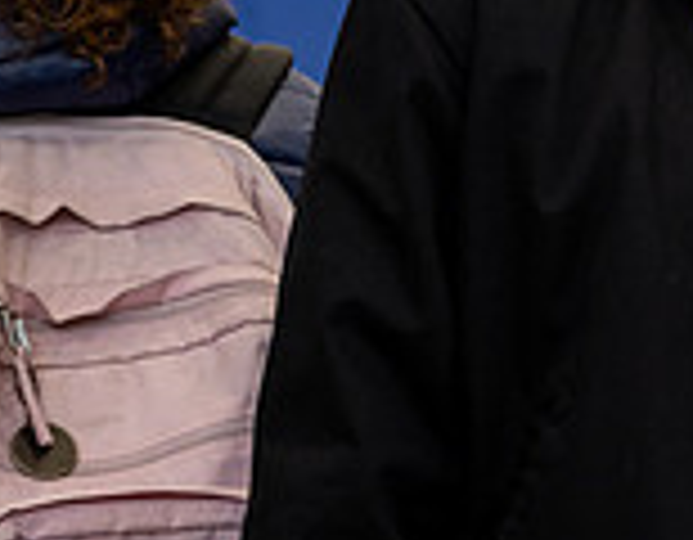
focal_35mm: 136
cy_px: 107
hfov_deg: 13.2
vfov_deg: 11.1
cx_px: 1142
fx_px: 2761
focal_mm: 31.5
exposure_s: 1/160
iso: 320
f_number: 2.8
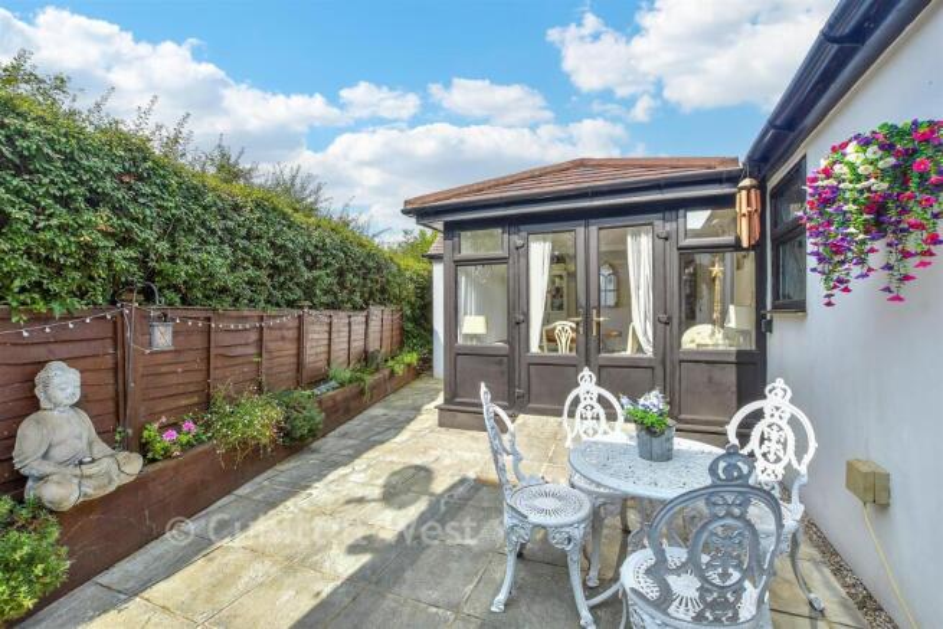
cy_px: 314
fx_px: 393
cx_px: 472
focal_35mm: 15
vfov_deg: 77.4
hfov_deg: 100.4
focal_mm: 10
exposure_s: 1/160
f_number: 8
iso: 160
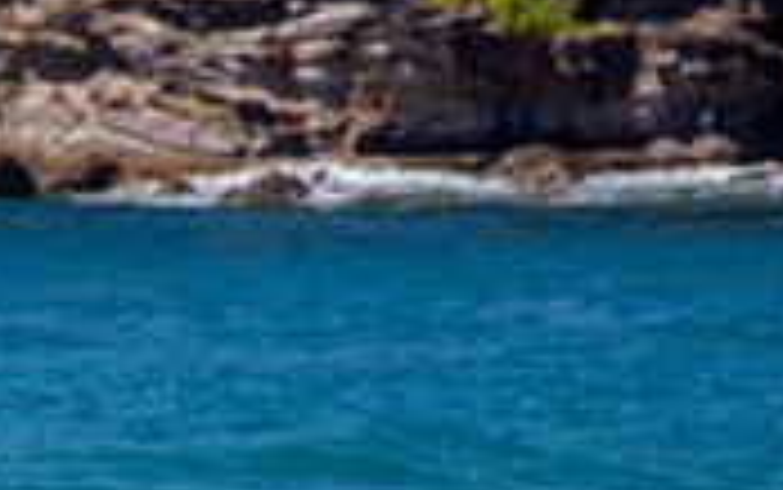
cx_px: -393
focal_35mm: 2082
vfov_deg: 0.6
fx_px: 44457
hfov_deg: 1.0
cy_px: 648
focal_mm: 500
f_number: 5.6
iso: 100
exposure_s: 1/2000
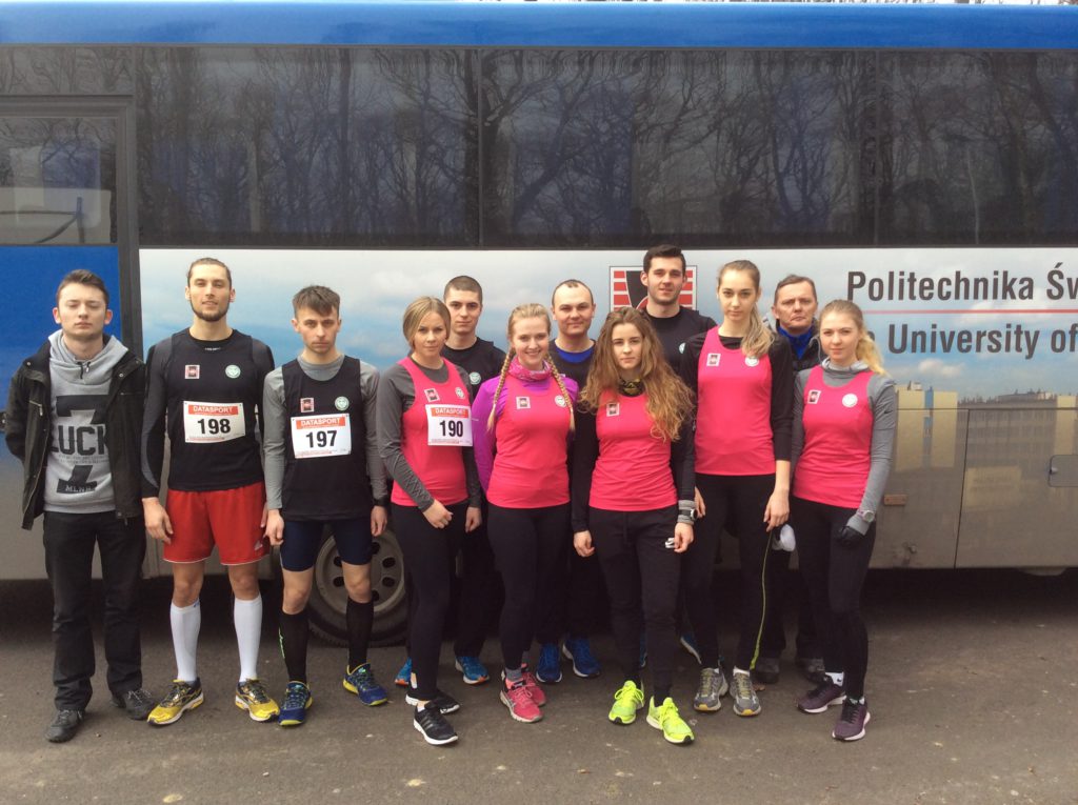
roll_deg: +1.5
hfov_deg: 56.9
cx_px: 539
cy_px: 402
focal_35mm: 32
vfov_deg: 44.1
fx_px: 995
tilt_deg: -8.9
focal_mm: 3.3
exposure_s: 1/237
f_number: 2.4
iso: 32
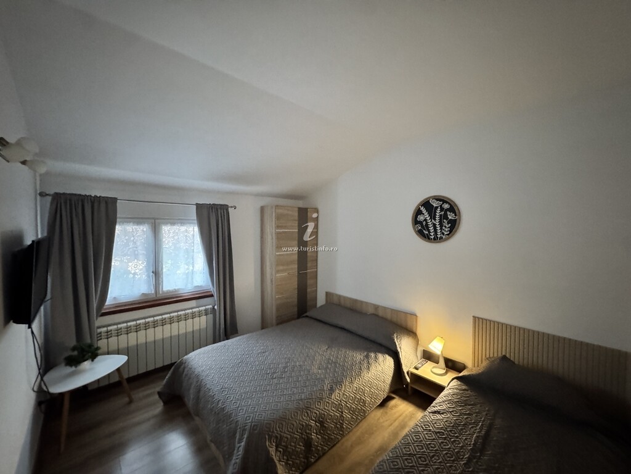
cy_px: 237
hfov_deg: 102.1
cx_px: 316
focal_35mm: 14
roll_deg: +0.4
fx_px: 255
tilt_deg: -1.7
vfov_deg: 85.7
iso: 1250
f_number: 2.2
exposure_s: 1/40
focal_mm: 2.22
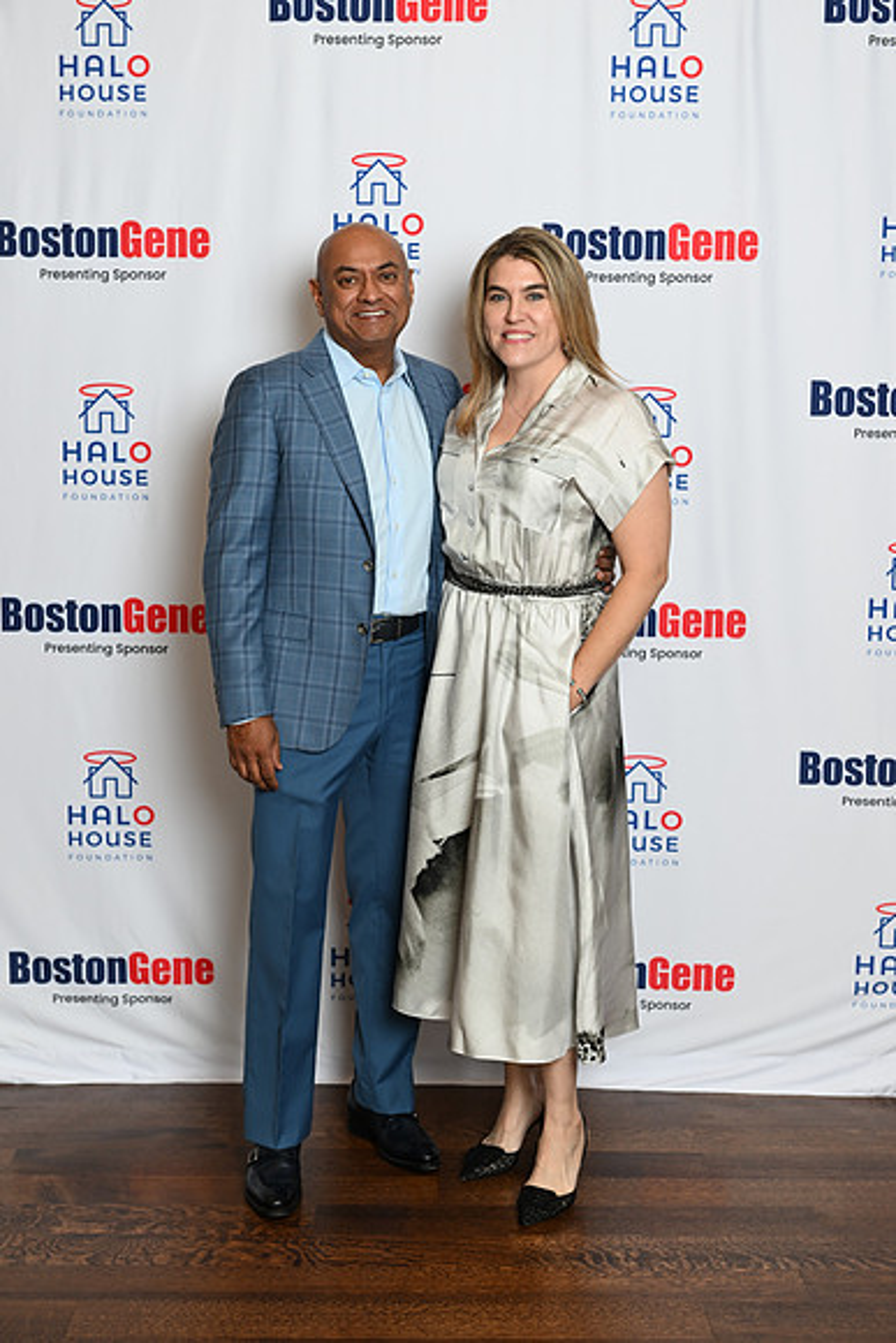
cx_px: 448
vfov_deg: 36.2
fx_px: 2052
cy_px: 672
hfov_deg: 24.6
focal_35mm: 55
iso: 200
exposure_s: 1/80
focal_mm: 55
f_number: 3.5
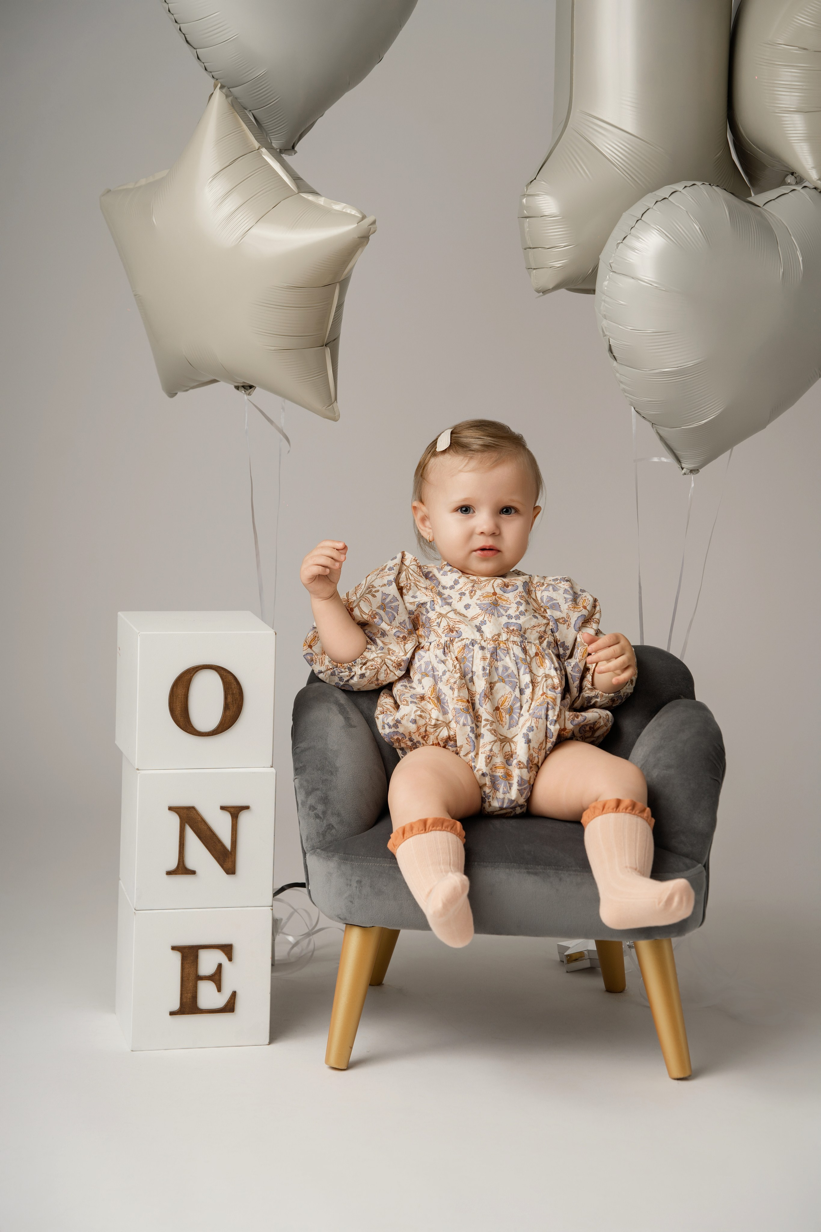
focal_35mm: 92
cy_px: 616
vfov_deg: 22.1
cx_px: 410
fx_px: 3147
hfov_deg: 14.9
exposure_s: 1/160
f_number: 5
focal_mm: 92
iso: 100
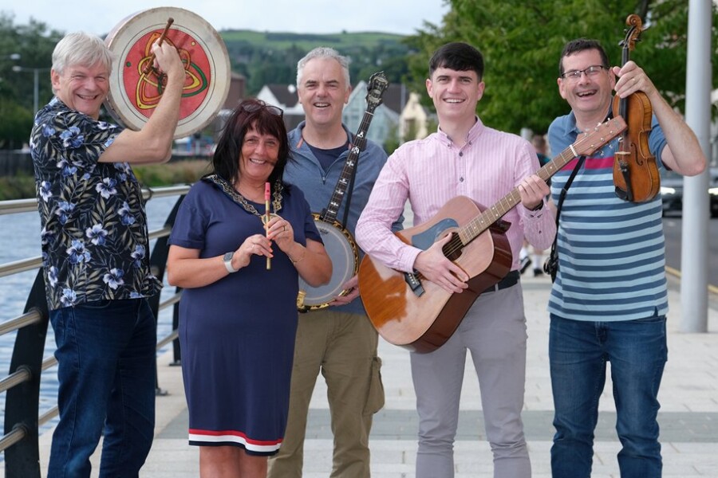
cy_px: 239
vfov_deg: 15.5
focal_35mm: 88
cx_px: 359
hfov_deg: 23.1
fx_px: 1755
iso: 400
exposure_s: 1/1300
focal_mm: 58.7
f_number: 4
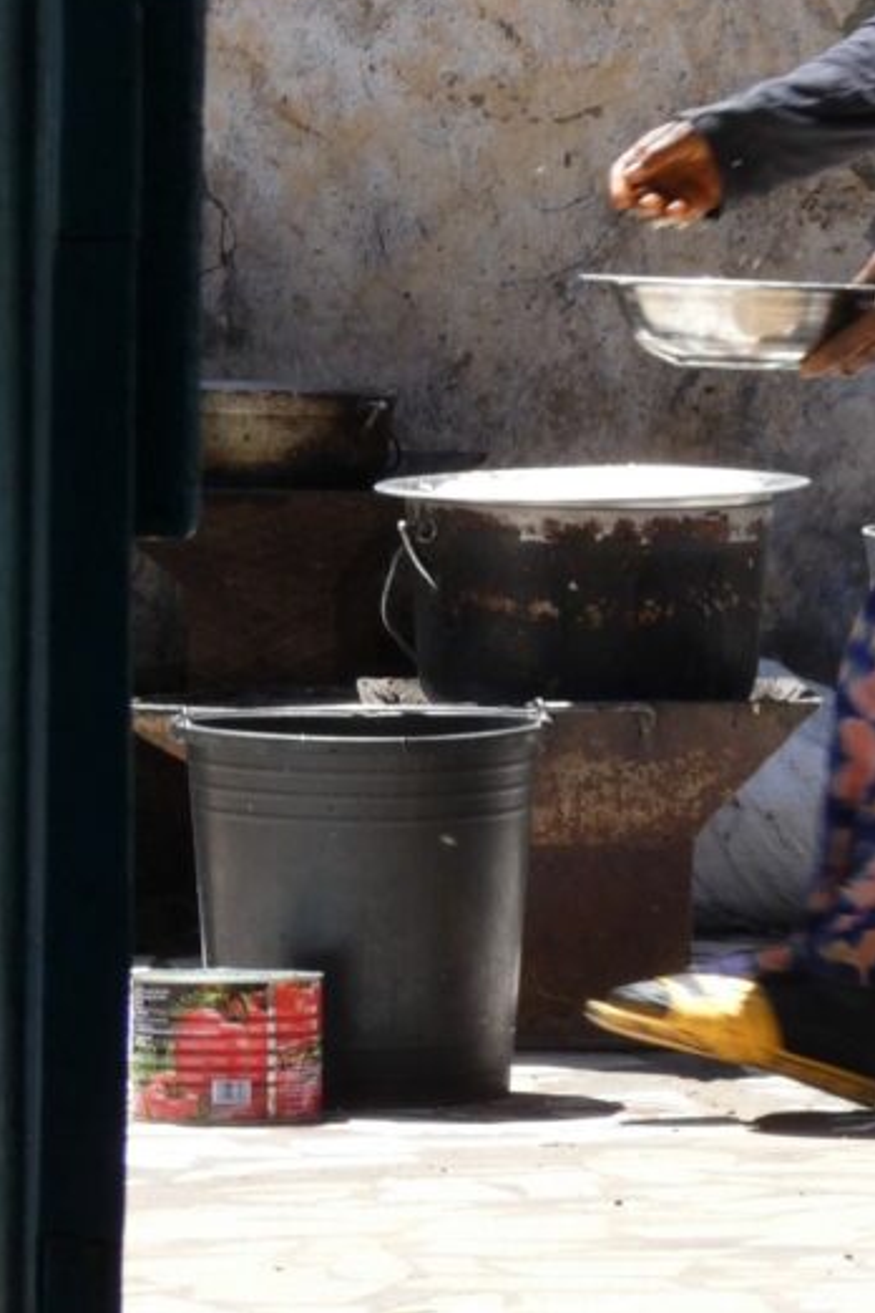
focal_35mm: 261
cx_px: 759
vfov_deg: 7.9
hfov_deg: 5.3
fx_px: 9515
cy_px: 531
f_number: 5.2
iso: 80
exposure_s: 1/160
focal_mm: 22.9
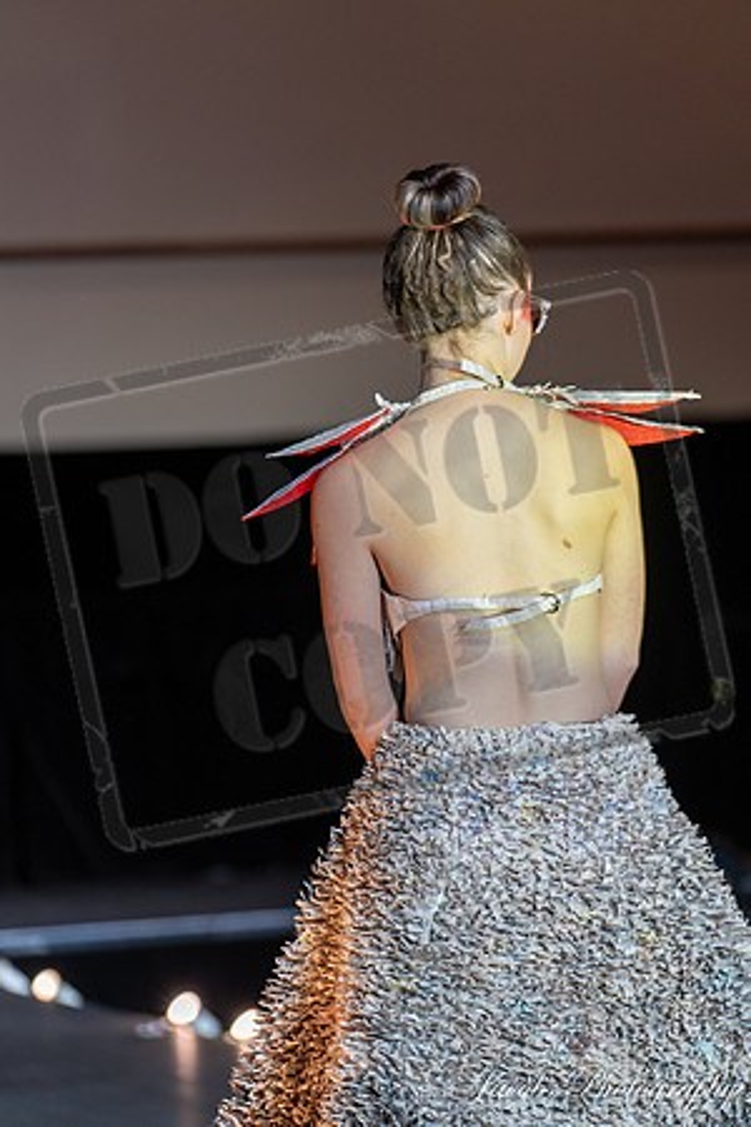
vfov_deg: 12.4
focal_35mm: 166
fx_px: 5194
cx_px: 376
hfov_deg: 8.3
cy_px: 564
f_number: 4
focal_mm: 166
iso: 1000
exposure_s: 1/320
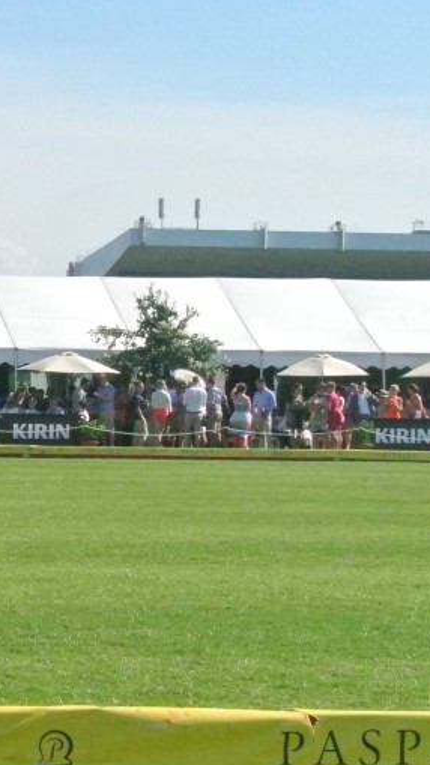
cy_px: 464
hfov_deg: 7.1
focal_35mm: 167
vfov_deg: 12.9
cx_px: -265
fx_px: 3388
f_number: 13
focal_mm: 30
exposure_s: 1/2500
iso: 3200
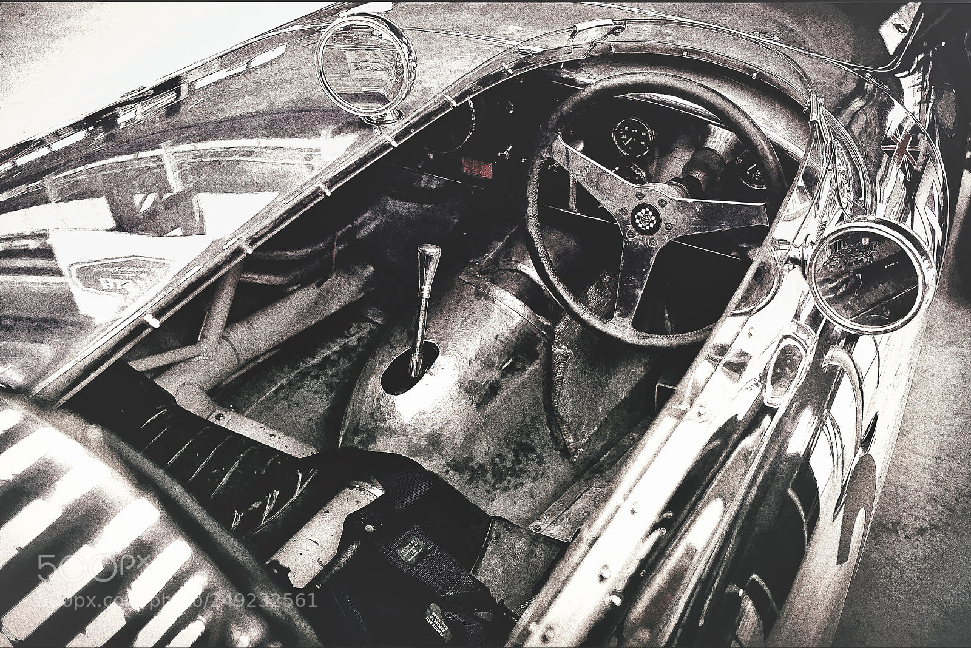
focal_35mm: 35
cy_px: 324
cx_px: 486
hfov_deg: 54.4
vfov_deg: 37.9
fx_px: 944
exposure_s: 1/40
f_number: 4
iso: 3200
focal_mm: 35
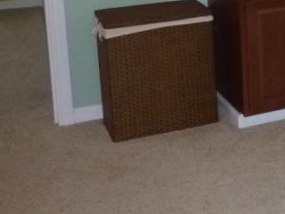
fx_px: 717
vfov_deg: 16.3
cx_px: 471
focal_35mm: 87
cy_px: -43
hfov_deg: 18.8
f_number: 3.3
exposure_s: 1/250
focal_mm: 4.1
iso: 320
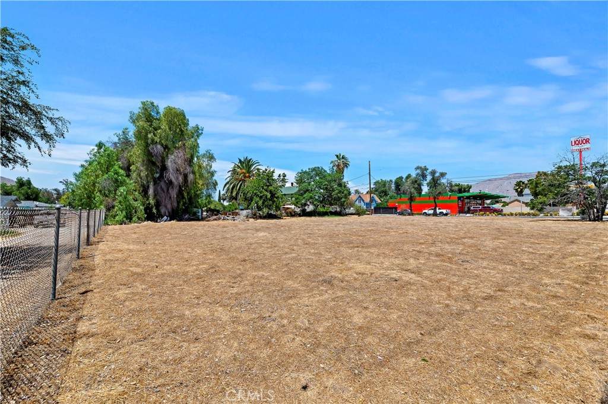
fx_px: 236
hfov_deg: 104.3
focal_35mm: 14
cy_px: 202
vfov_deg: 81.1
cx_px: 304
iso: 125
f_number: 22
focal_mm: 14
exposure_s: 1/60
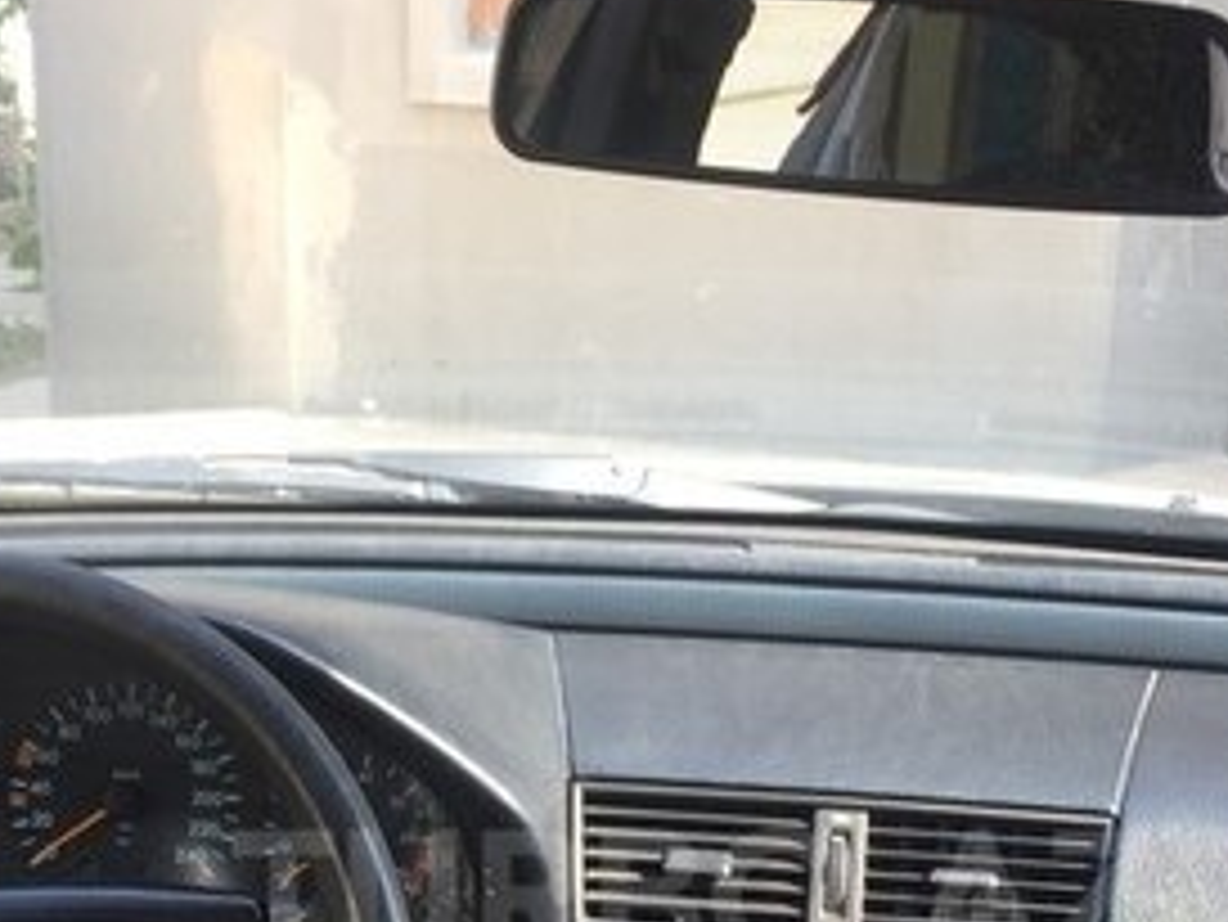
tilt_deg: -20.6
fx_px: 2484
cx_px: 693
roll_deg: -4.4
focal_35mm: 70
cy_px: 897
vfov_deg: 20.4
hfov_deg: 27.7
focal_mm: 4.15
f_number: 2.2
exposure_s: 1/114
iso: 32
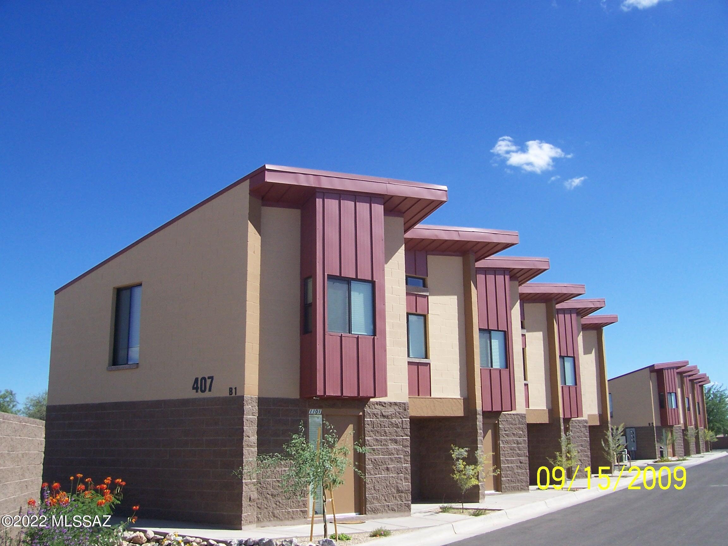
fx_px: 715
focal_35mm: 34
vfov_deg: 41.8
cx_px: 364
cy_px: 273
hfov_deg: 54.0
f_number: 5.6
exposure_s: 1/500
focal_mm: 5.6
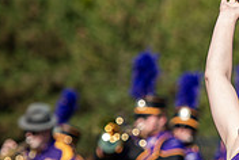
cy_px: 127
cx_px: 221
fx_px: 3172
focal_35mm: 477
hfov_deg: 4.3
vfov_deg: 2.9
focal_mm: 145
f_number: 4
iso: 50
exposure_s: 1/400
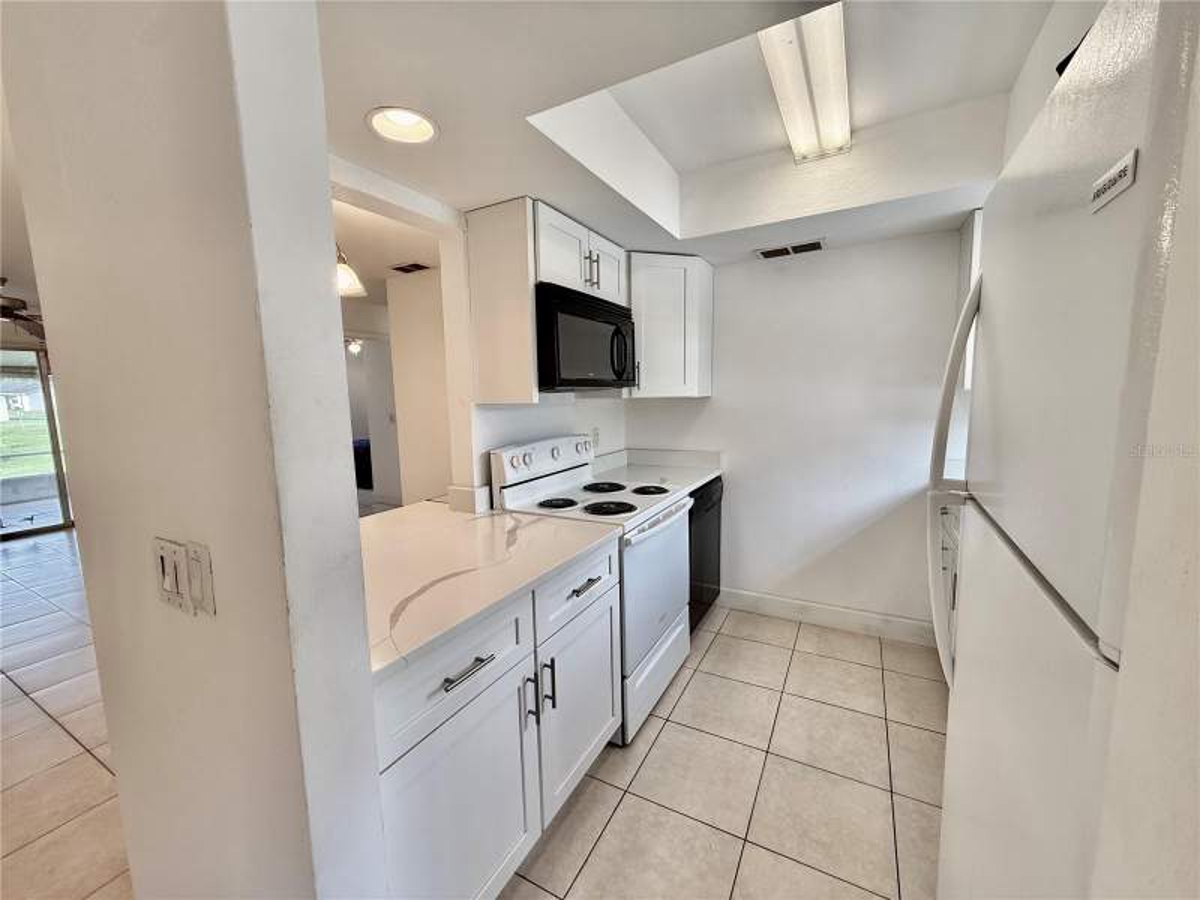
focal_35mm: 14
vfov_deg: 85.7
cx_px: 600
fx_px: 485
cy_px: 450
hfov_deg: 102.1
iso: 125
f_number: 2.2
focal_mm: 2.22
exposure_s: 1/120
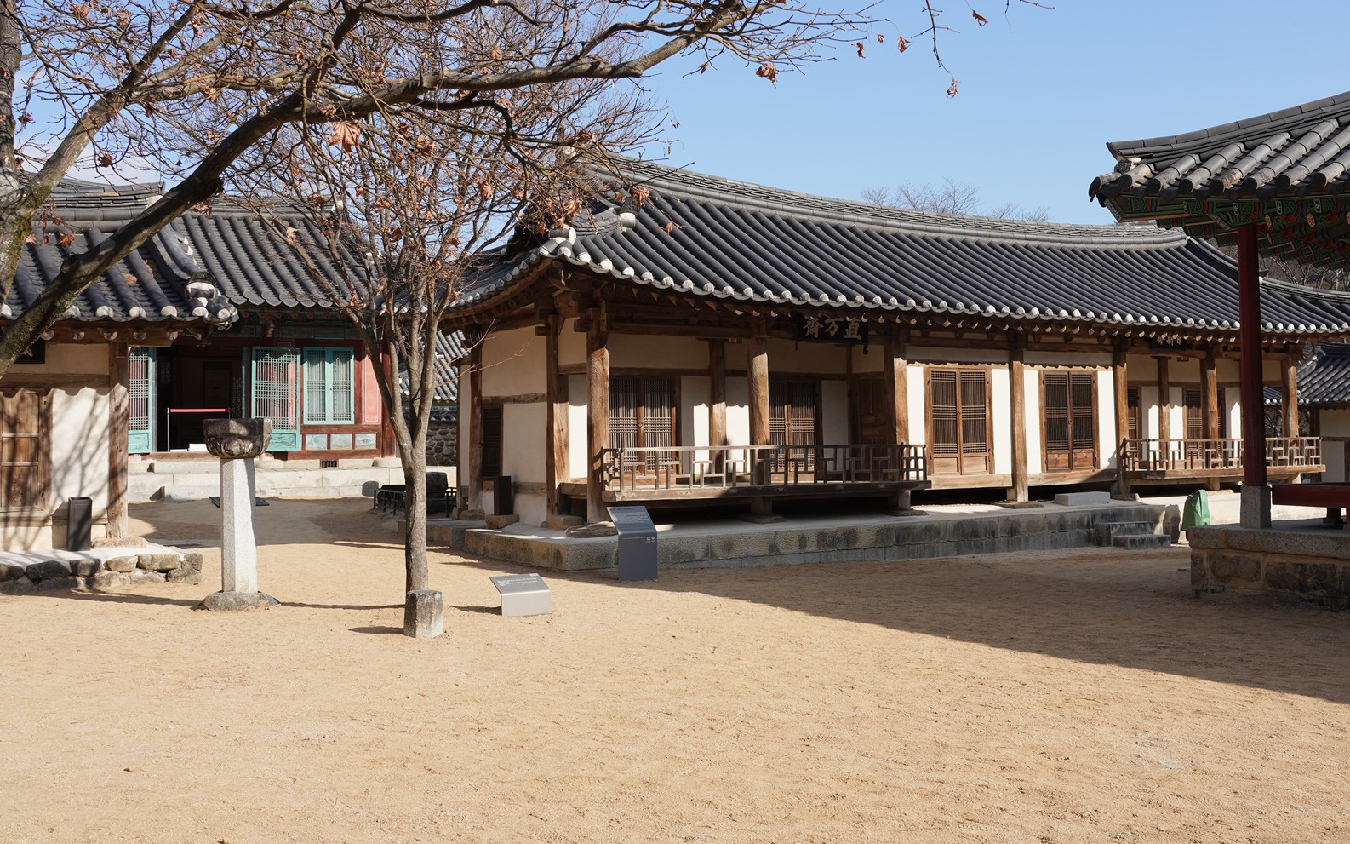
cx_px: 778
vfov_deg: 35.3
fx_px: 1324
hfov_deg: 53.8
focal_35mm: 36
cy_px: 384
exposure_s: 1/100
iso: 100
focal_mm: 28
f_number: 13
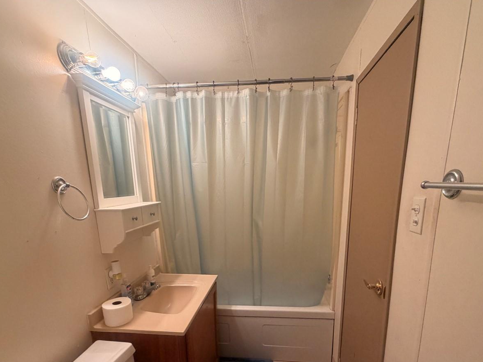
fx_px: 265
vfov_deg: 66.7
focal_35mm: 19
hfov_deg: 84.6
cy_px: 243
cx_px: 249
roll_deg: +1.0
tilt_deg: -12.8
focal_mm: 2.22
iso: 250
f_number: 2.2
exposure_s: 1/120
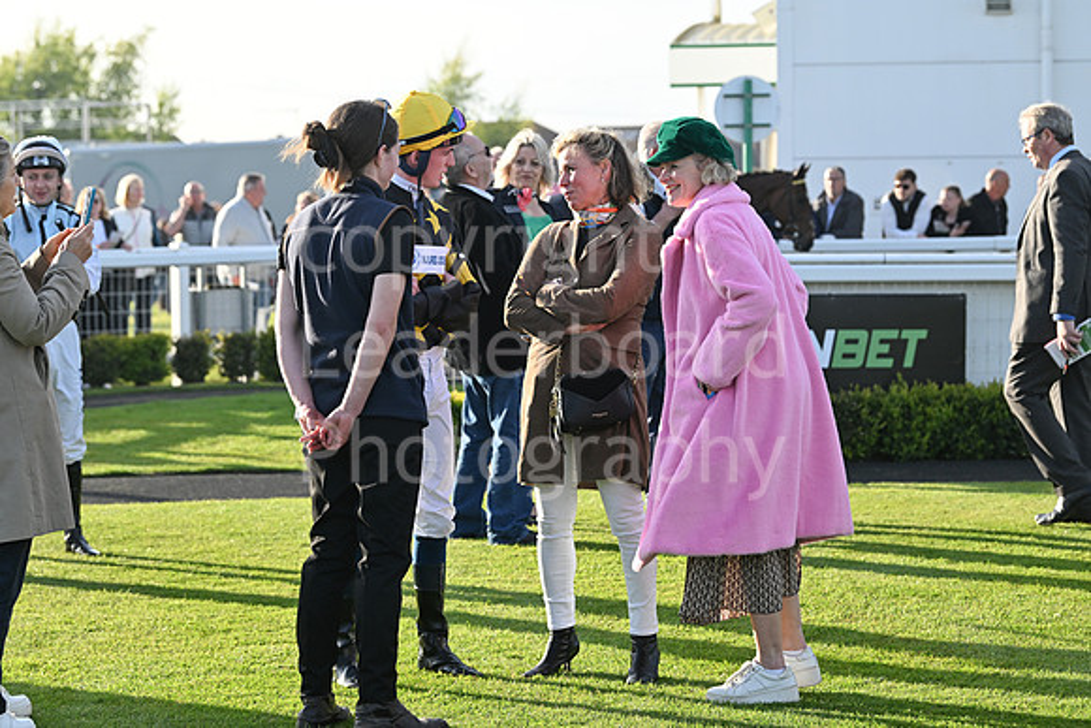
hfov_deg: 18.6
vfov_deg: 12.5
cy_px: 364
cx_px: 546
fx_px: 3334
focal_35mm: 110
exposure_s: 1/1250
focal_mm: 110
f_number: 5.6
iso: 800
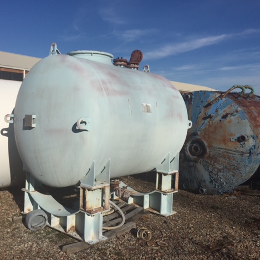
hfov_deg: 47.1
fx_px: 297
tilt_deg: -4.3
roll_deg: -1.2
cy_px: 129
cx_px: 110
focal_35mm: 35
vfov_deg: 47.2
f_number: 2.2
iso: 32
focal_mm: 4.15
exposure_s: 1/6623
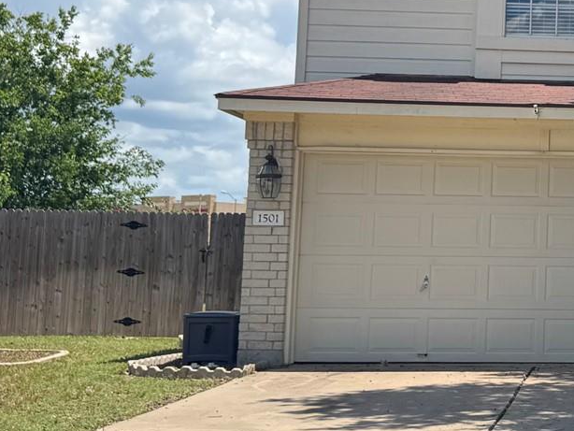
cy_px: 122
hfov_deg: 22.3
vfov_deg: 18.4
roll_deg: -1.2
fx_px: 1327
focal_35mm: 80
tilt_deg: +5.8
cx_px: 714
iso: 80
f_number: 1.78
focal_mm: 6.76
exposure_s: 1/1524
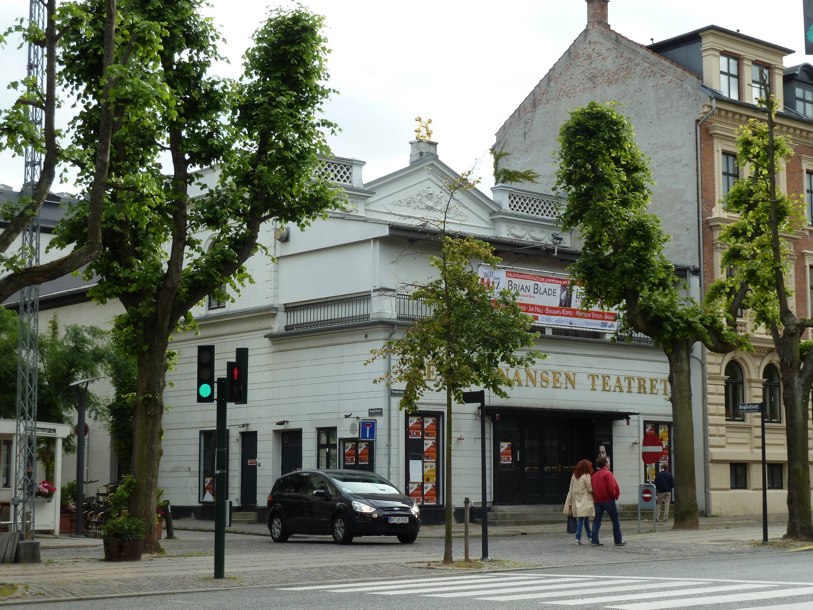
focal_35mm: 63
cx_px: 406
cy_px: 305
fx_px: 1480
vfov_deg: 23.3
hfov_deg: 30.7
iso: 80
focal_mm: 10.3
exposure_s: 1/160
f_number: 4
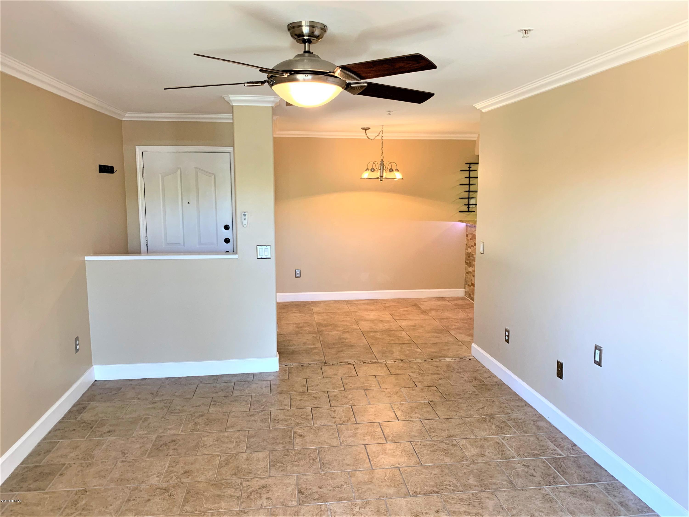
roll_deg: +0.2
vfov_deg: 53.1
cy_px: 258
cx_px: 344
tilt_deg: -6.6
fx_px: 518
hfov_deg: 67.3
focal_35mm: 26
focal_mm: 4.25
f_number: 1.8
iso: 125
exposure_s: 1/60
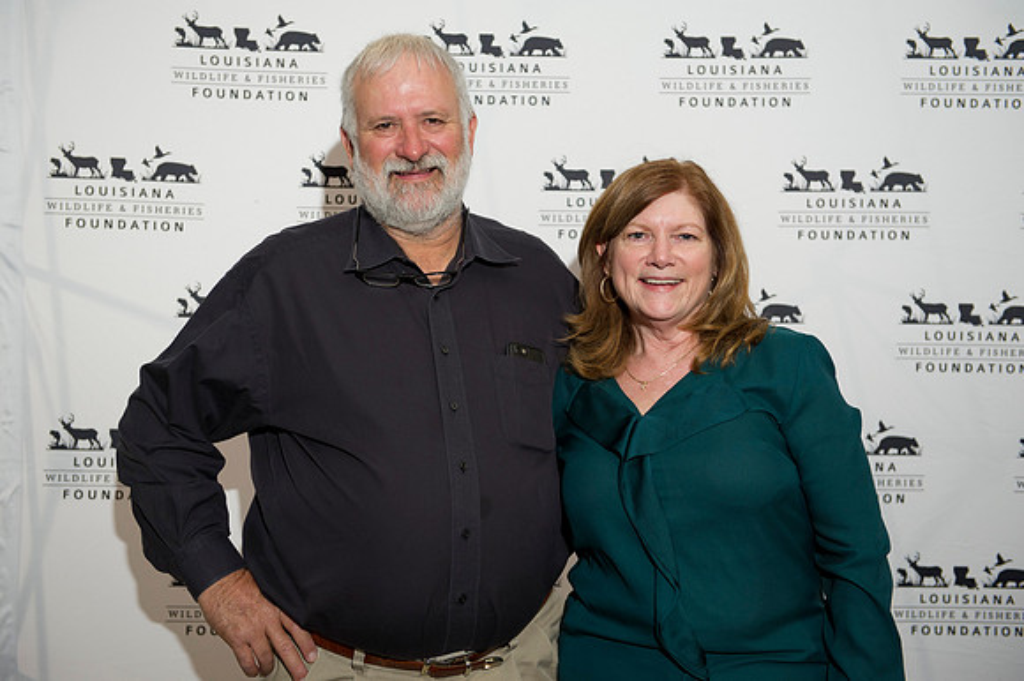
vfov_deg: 24.6
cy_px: 340
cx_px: 512
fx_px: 1563
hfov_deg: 36.3
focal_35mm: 55
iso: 800
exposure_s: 1/125
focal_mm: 55
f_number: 3.5
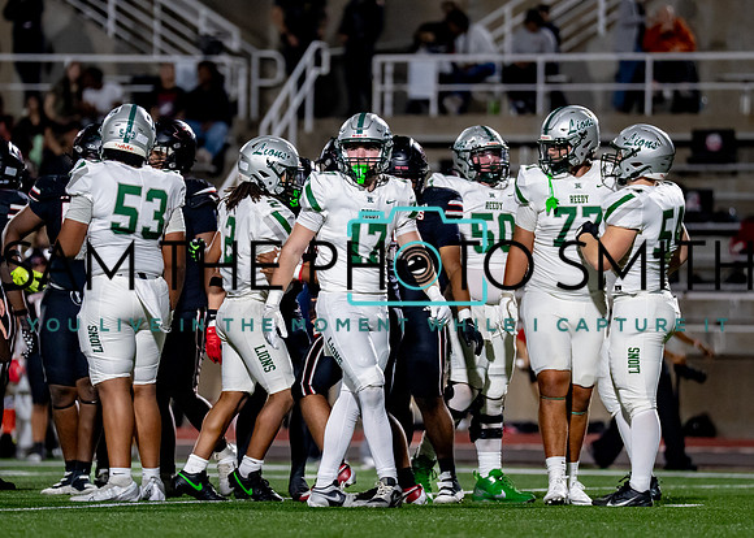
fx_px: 6900
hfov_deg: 6.3
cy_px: 285
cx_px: 333
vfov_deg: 4.5
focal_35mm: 322
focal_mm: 200
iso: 3200
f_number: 2.8
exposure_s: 1/1250
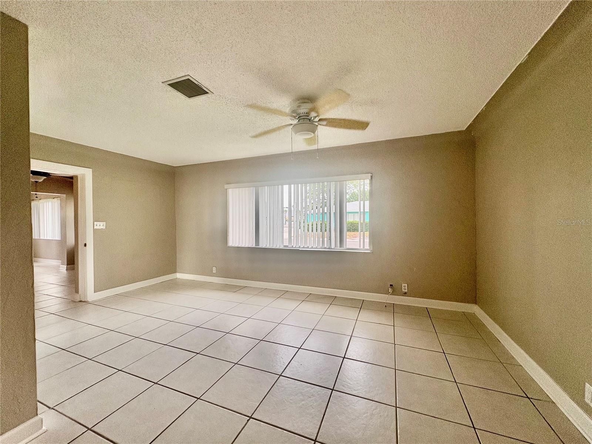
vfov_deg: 85.7
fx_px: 239
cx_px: 296
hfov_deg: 102.1
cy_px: 222
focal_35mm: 14
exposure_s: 1/99
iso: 125
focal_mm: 2.22
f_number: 2.2
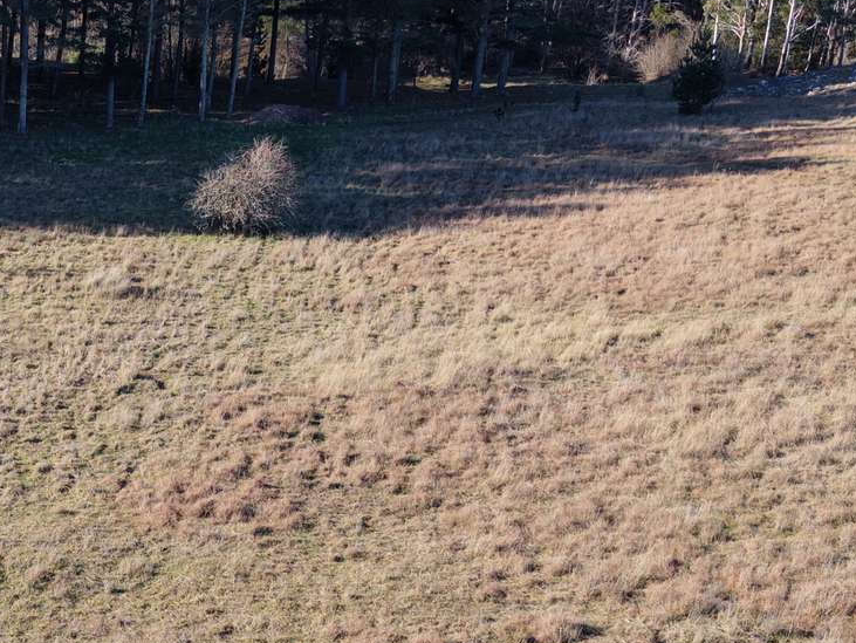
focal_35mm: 63
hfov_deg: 29.3
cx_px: 66
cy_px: 413
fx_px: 1559
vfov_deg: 23.2
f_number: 1.8
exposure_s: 1/800
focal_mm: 8.67
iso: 100
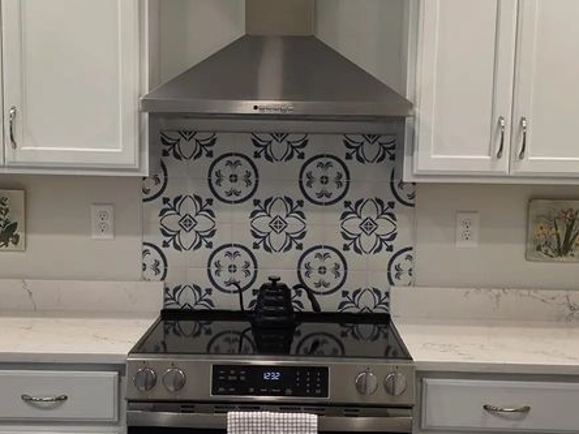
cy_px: 271
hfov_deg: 36.2
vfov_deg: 27.4
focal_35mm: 53
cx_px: 283
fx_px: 886
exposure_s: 1/120
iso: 125
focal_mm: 6.3
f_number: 1.7
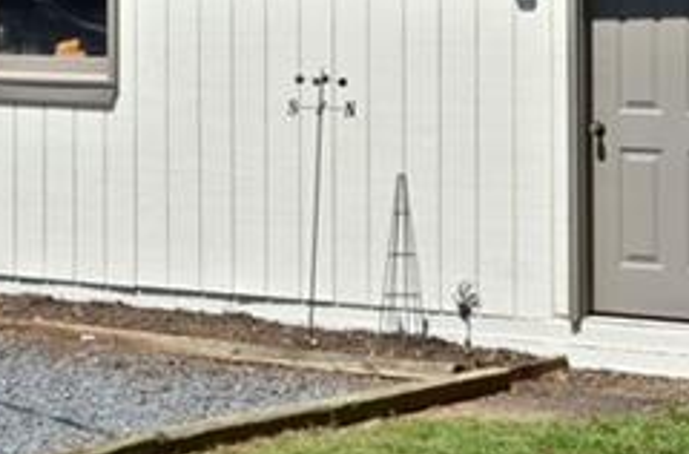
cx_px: 278
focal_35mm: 141
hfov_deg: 14.6
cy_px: -99
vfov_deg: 9.5
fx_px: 2688
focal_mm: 22
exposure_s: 1/320
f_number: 9
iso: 100
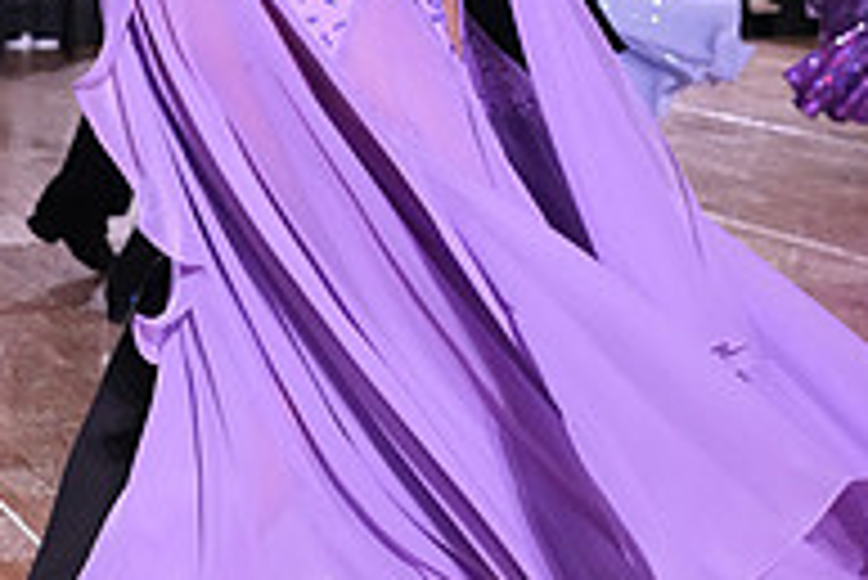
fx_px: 3330
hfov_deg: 14.9
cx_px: 461
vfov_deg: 9.7
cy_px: -234
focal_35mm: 138
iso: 5000
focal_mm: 46
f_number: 5.6
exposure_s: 1/320
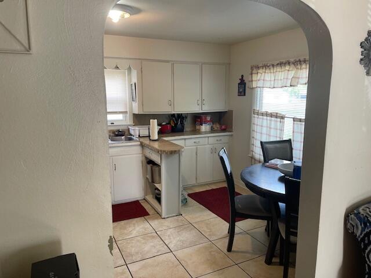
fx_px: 268
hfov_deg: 69.4
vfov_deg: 54.9
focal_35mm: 25
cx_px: 186
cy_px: 139
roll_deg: -1.6
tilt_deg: -9.5
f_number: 1.6
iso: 80
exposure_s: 1/60
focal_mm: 5.1
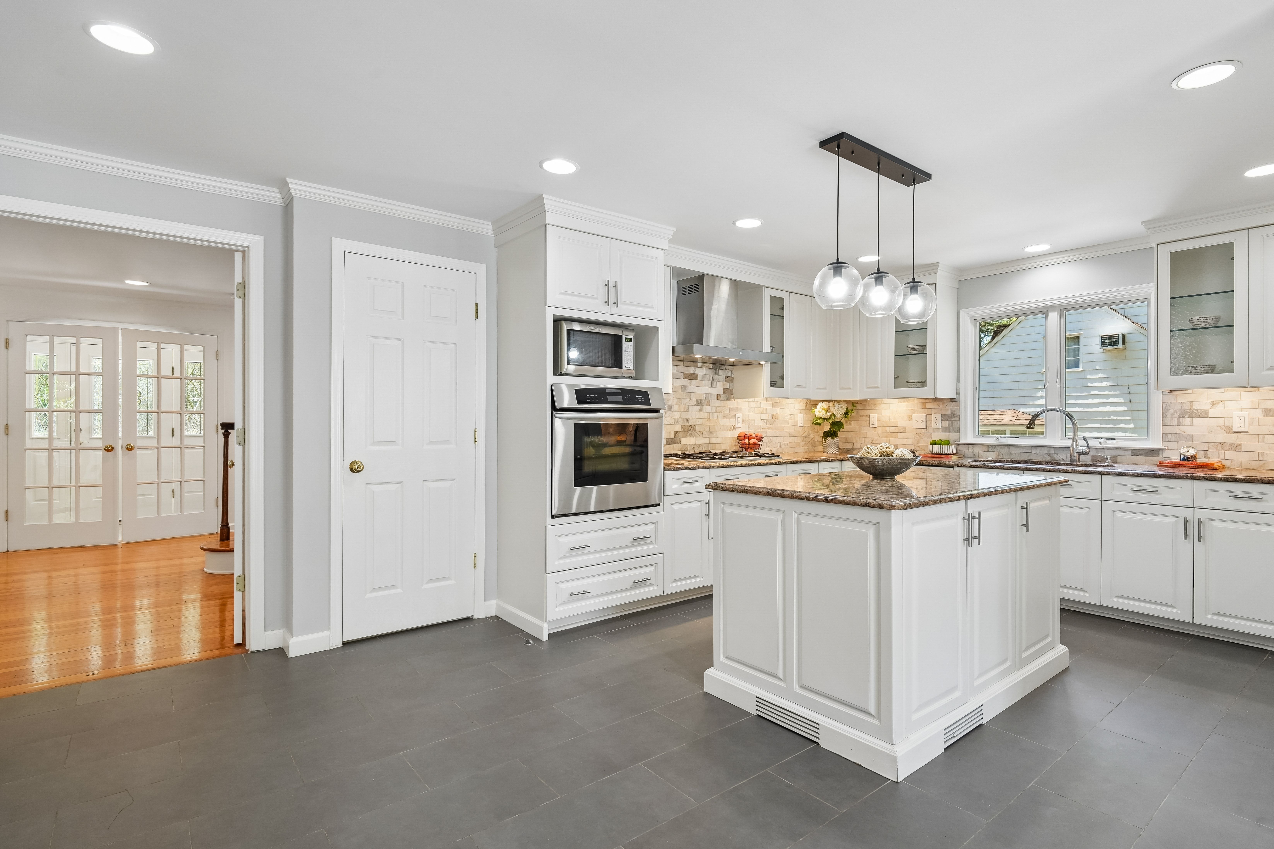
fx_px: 602
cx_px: 665
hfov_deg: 93.2
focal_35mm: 17
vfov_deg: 70.4
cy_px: 434
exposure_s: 1/15
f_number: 8
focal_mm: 16
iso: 400
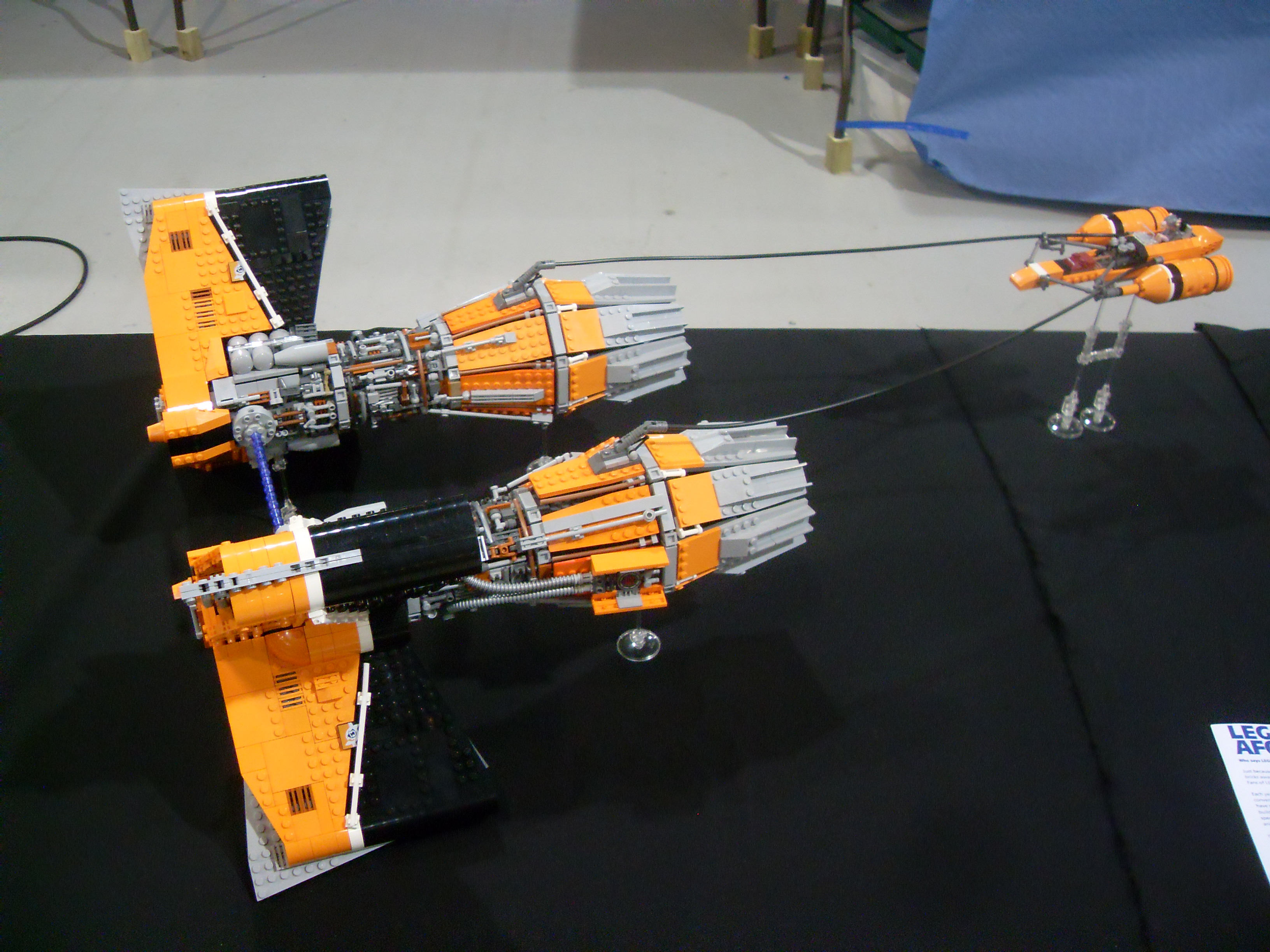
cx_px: 635
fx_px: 1357
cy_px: 476
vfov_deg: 38.7
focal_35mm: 37
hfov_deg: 50.1
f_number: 2.8
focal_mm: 6.3
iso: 200
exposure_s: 1/10
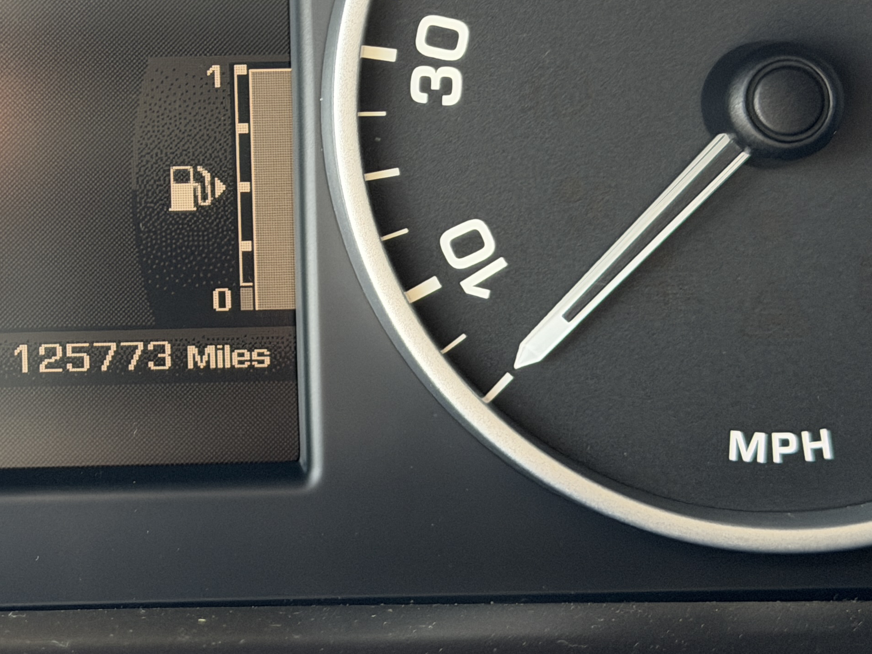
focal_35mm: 102
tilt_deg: -21.4
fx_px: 2570
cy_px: 67
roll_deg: -0.5
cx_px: 57
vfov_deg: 14.4
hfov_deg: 18.9
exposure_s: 1/94
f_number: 1.78
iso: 100
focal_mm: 6.76
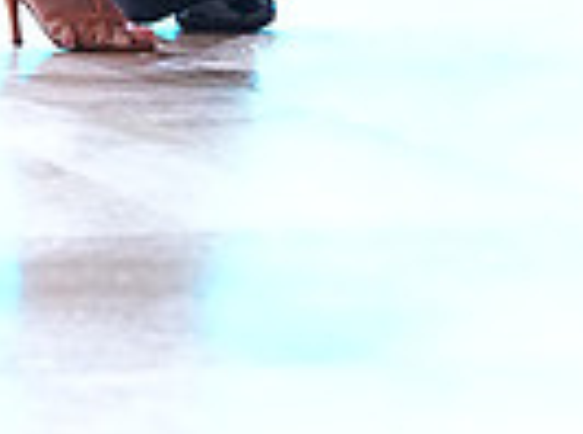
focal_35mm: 669
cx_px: 199
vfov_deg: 2.2
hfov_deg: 3.0
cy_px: -780
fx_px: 11237
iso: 3200
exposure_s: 1/400
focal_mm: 159
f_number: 4
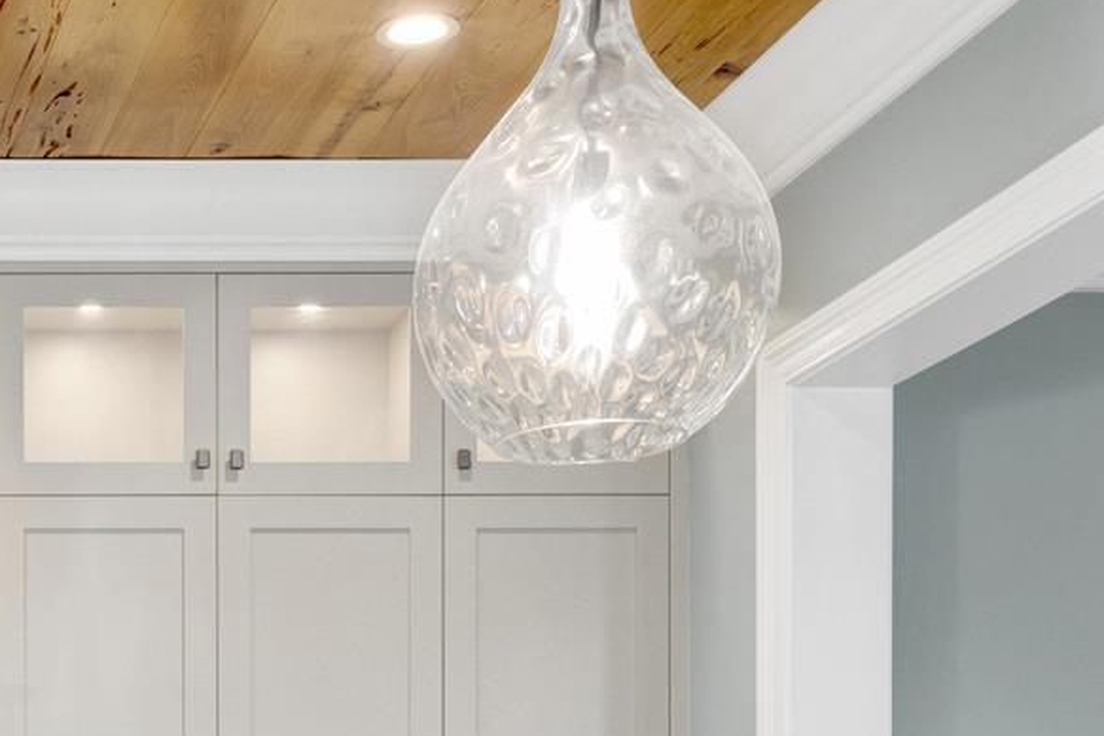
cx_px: -305
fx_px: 2504
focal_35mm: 82
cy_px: 1050
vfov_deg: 15.6
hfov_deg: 22.4
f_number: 11
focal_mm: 15.5
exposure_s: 1/15
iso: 400
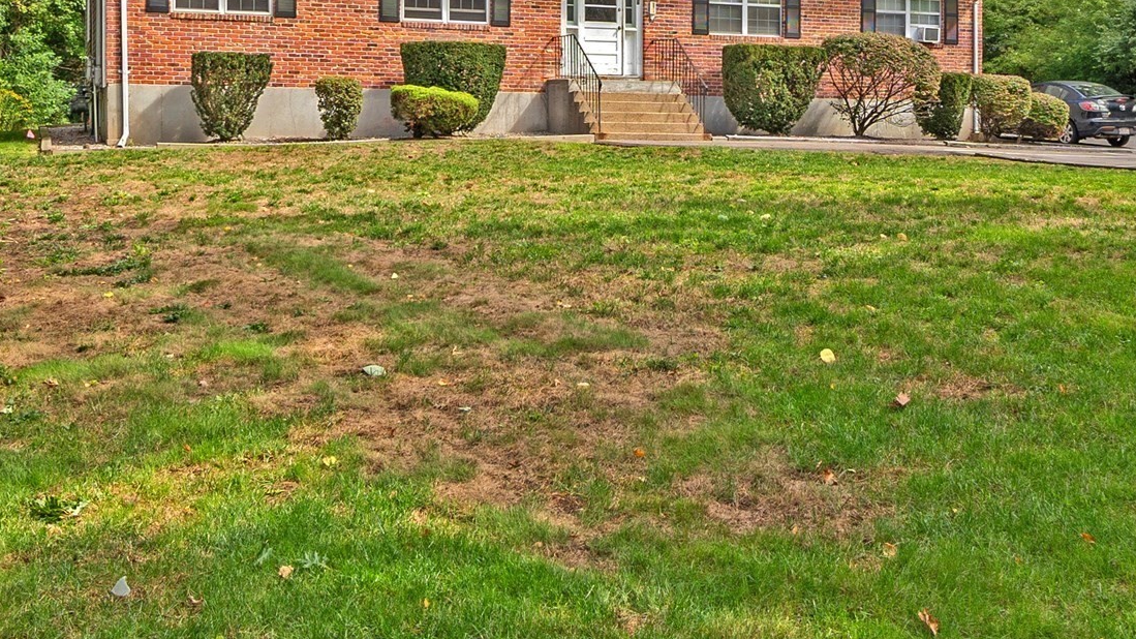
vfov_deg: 27.3
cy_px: -10
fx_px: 1235
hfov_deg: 49.4
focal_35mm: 41
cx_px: 607
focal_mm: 14
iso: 100
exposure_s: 1/80
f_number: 8
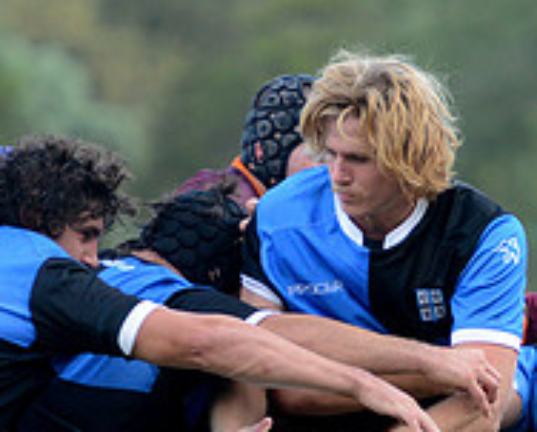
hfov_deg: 2.7
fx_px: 11509
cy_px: 525
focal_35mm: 723
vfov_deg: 2.1
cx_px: 220
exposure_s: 1/640
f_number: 4
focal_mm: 250
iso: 1600
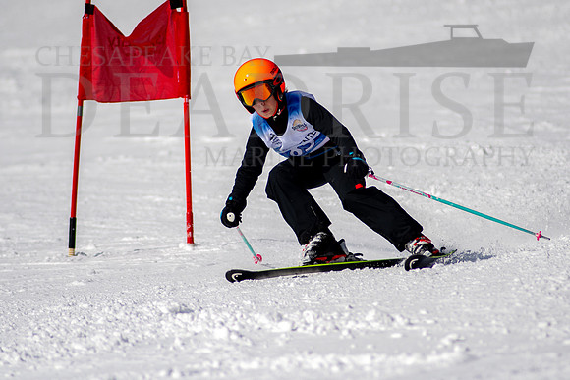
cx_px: 291
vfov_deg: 2.3
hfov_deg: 3.5
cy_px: 179
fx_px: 9345
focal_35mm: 590
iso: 100
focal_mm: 300
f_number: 2.8
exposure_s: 1/8000
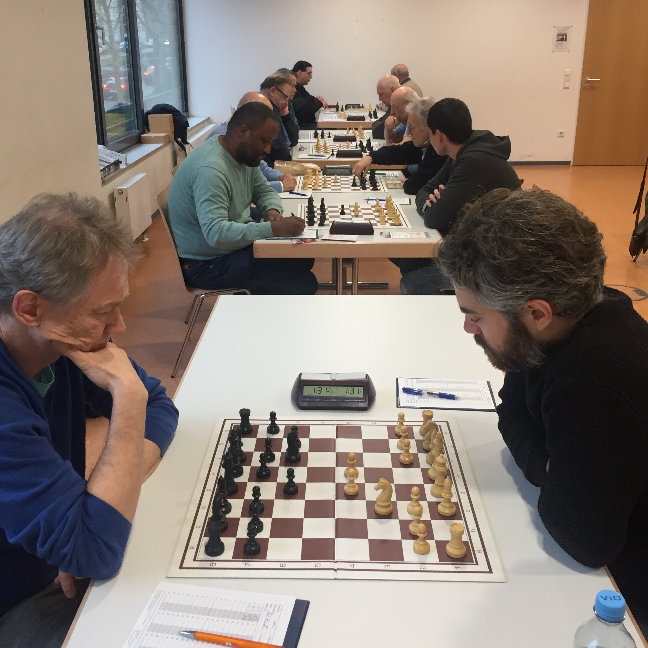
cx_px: 322
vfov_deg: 47.1
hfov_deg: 47.2
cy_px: 284
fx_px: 741
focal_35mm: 35
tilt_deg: -16.7
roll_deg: -0.2
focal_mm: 4.15
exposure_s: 1/33
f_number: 2.2
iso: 40
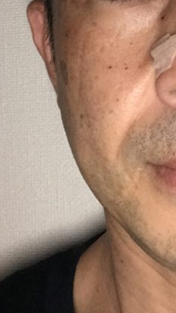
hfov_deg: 14.0
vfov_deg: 24.9
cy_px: 69
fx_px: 697
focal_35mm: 84
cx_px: 202
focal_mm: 2.87
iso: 250
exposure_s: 1/20
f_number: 2.2
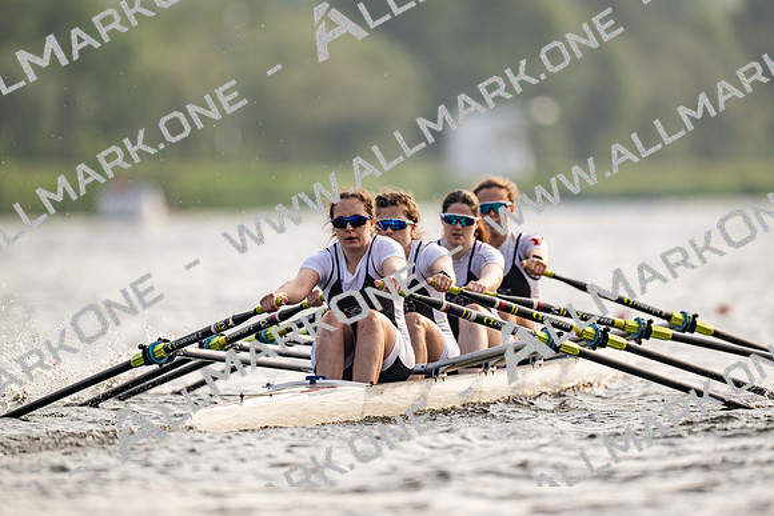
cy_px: 258
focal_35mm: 600
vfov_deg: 2.3
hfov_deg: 3.4
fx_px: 12902
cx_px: 387
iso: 250
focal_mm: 600
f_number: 4
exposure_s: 1/2500
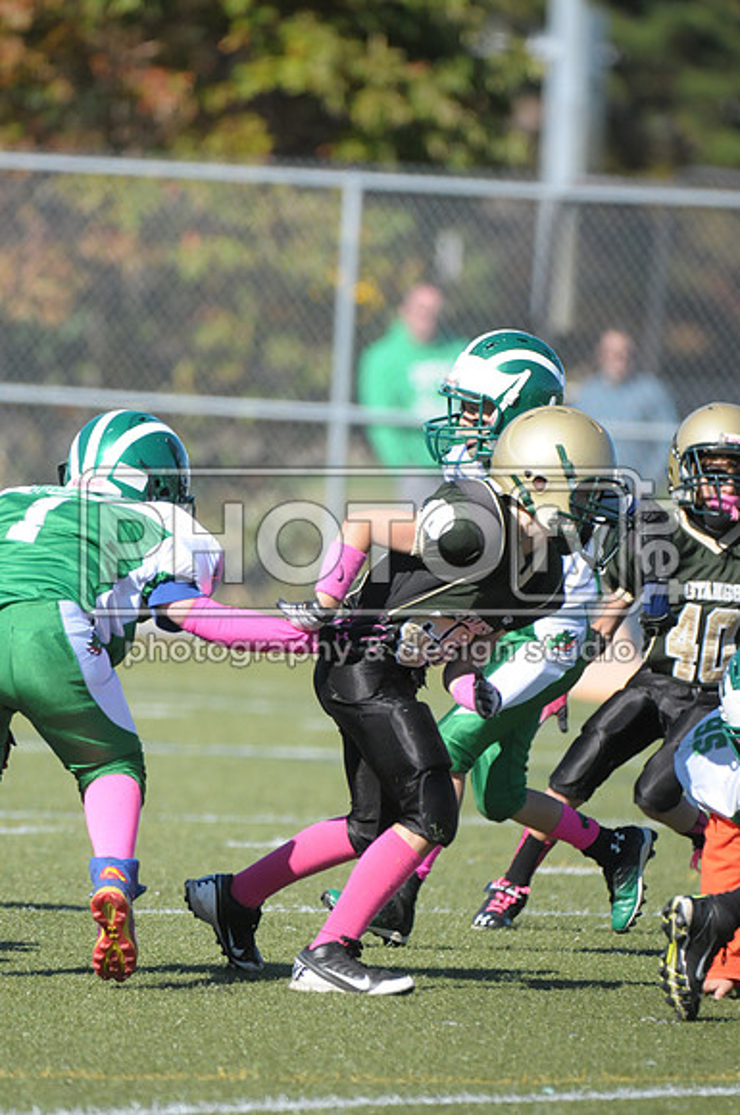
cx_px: 370
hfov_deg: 2.9
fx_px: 14379
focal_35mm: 465
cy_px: 558
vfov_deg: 4.4
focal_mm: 310
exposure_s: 1/6400
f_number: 4
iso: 1000
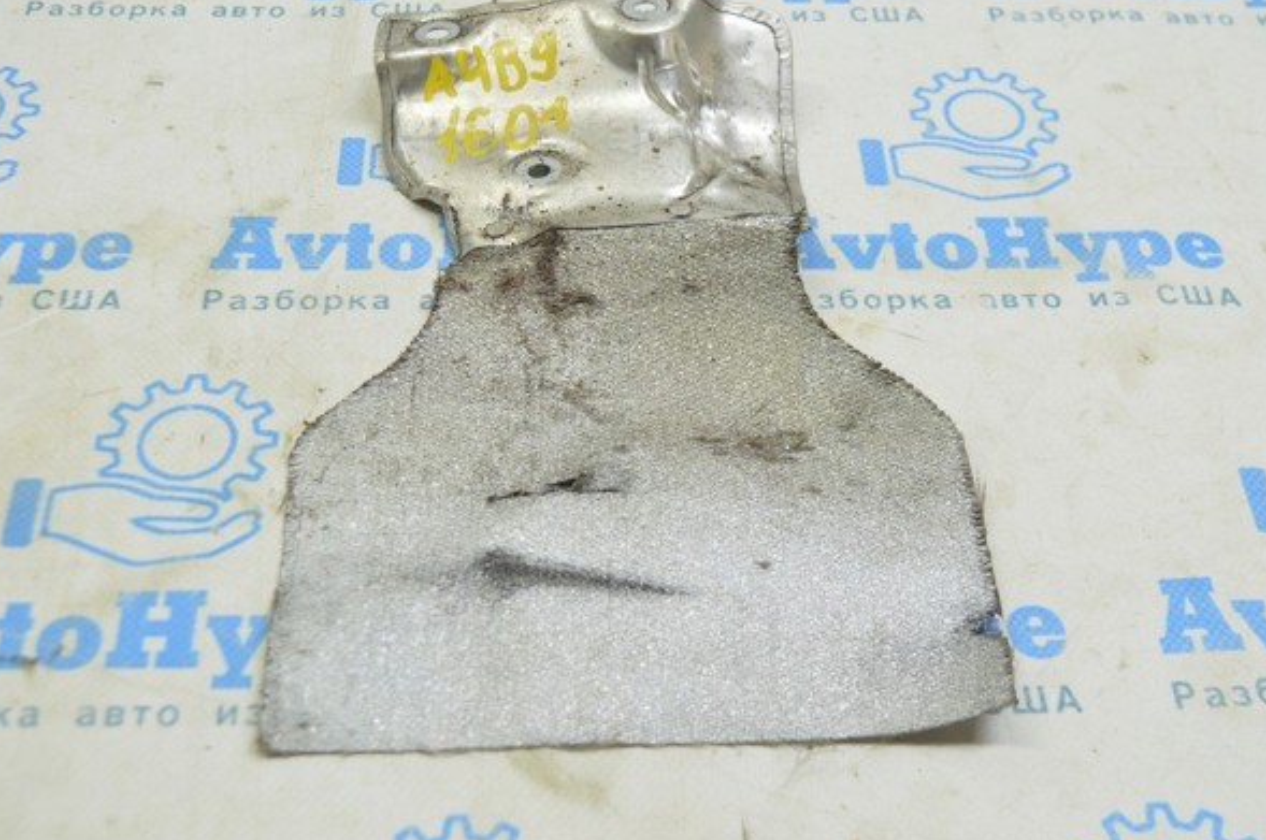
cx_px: 619
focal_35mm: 51
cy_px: 414
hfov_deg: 39.3
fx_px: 1775
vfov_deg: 26.6
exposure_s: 1/20
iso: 400
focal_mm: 31
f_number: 5.6
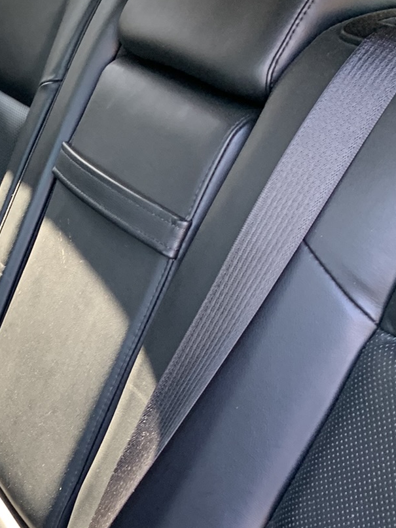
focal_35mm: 66
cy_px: 452
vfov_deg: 28.5
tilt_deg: -28.8
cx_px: -45
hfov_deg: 21.1
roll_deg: -8.6
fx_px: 1007
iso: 100
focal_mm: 4.25
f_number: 1.8
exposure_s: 1/61
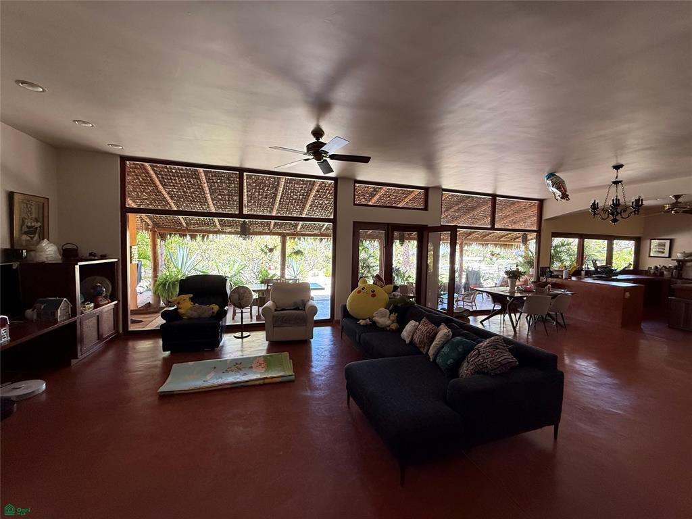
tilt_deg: -1.1
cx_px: 346
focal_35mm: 14
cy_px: 260
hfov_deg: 102.1
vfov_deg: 85.7
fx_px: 280
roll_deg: -1.8
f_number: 2.2
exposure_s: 1/99
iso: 200
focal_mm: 2.22
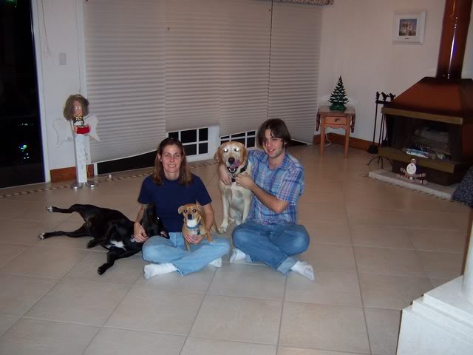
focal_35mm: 36
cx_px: 236
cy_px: 178
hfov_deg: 51.4
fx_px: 492
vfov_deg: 39.7
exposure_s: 1/60
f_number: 2.4
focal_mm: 5.6
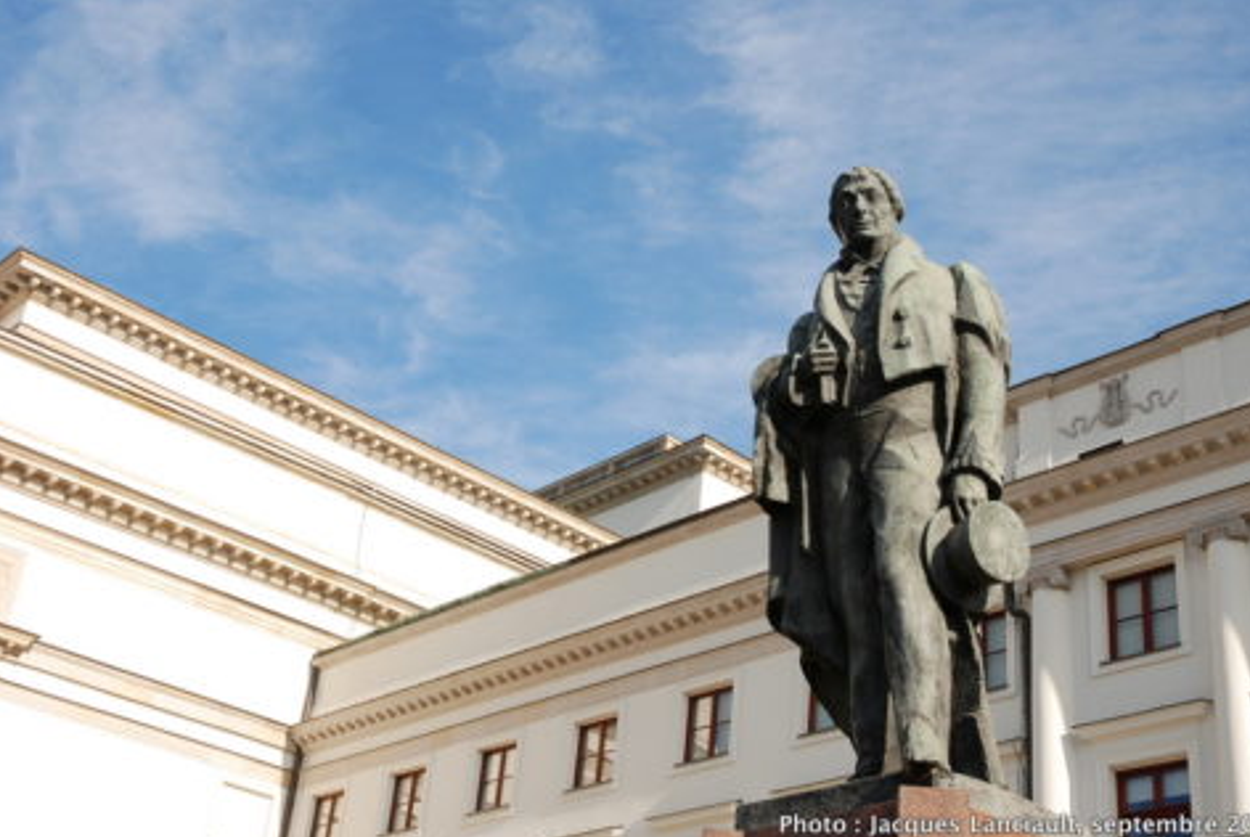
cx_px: 657
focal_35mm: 54
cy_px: 420
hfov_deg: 36.8
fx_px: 1877
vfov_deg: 25.1
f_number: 8
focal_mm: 34
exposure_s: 1/250
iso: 100
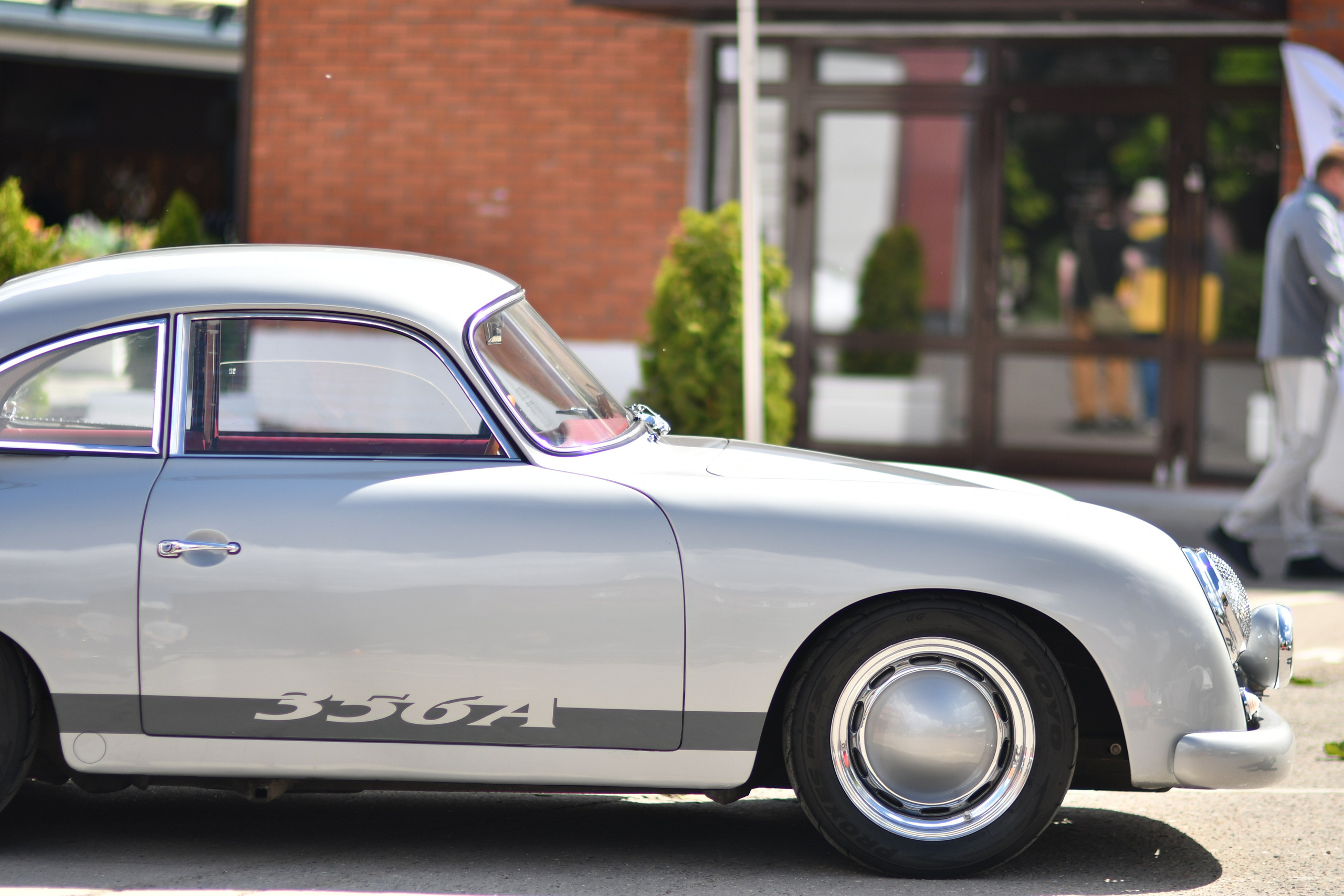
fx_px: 4741
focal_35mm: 127
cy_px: 448
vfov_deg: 10.8
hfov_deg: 16.1
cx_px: 672
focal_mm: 85
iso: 100
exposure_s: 1/1000
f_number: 1.4
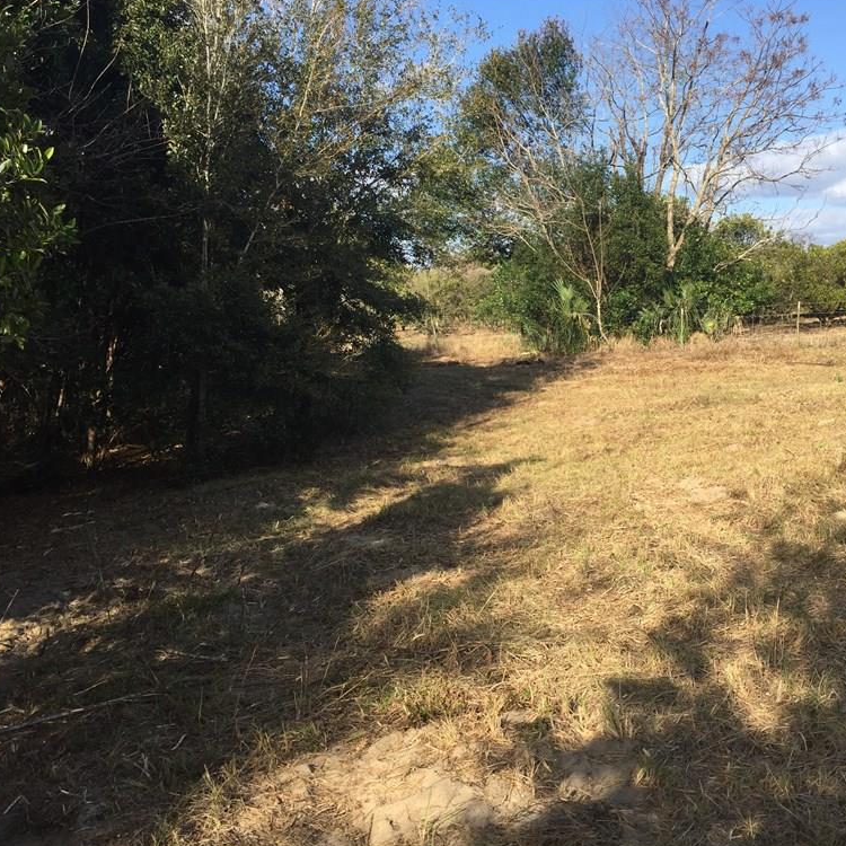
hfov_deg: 46.5
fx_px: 968
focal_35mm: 35
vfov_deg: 47.2
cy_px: 425
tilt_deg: -7.2
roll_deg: -1.2
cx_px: 565
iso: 32
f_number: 2.2
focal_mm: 4.15
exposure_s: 1/1236
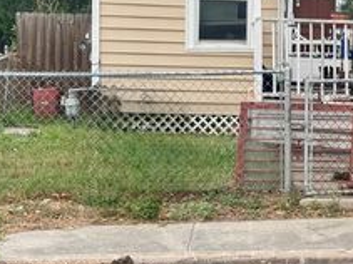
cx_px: 345
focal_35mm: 114
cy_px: 78
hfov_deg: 16.9
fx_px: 1162
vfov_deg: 13.0
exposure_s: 1/926
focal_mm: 6.76
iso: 64
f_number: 1.78
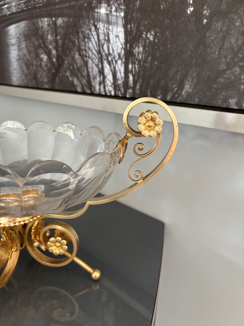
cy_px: 163
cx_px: 122
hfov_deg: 53.1
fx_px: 244
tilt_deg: -18.9
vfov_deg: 67.3
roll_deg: -1.9
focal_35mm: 26
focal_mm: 5.96
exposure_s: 1/60
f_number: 1.6
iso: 400
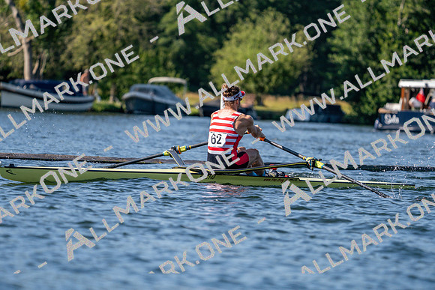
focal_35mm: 300
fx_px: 3626
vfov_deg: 4.6
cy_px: 145
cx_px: 218
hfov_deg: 6.9
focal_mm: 300
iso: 250
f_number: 6.3
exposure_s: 1/1600
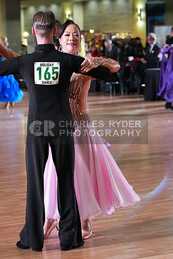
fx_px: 972
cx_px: 86
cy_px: 130
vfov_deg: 15.2
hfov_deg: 10.2
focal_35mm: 135
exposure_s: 1/400
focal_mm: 135
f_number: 5.6
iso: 10000
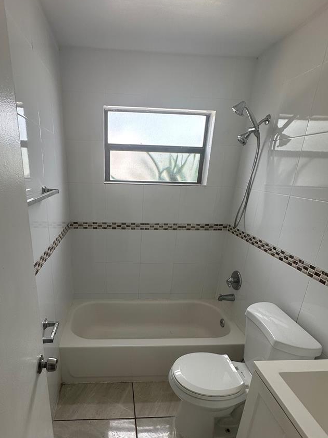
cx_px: 130
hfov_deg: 65.3
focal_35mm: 20
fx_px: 253
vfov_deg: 80.7
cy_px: 264
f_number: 2.2
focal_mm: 2.22
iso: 40
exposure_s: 1/99
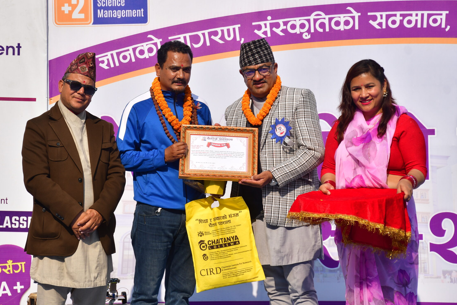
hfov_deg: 15.9
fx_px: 1637
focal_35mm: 129
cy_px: 141
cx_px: 199
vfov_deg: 10.6
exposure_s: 1/1000
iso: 200
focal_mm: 75
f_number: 5.6
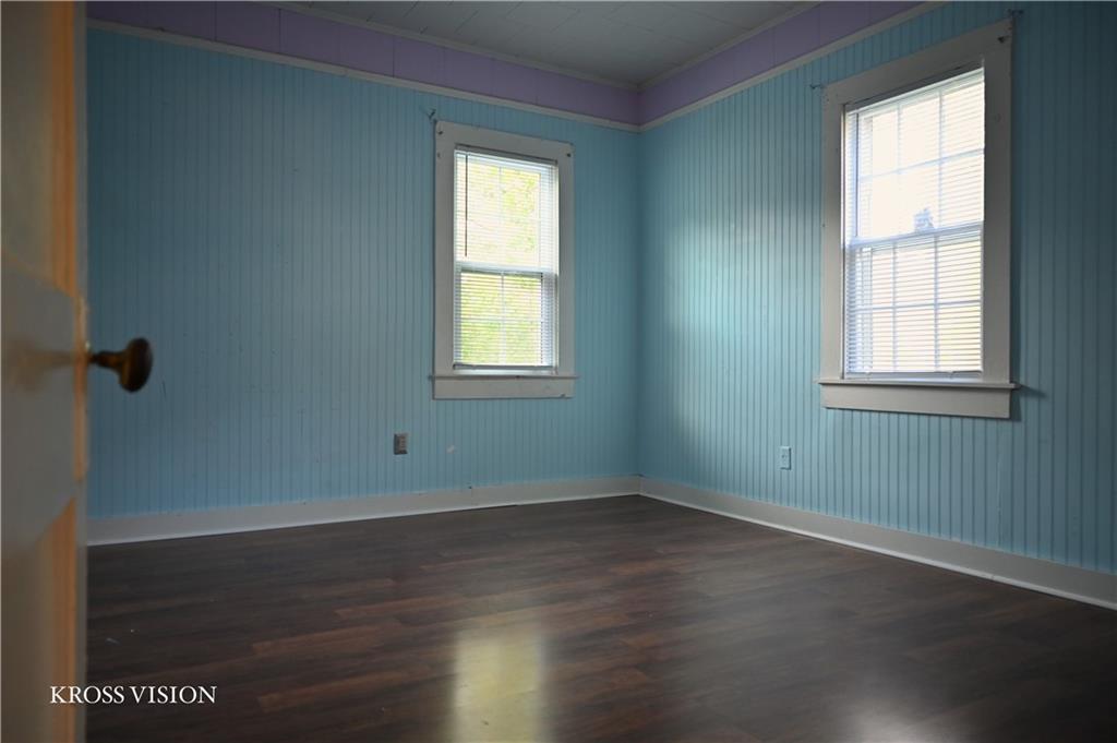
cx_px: 558
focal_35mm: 26
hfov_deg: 70.5
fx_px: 791
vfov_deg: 50.3
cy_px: 372
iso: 1000
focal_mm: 25.5
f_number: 4.2
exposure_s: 1/20
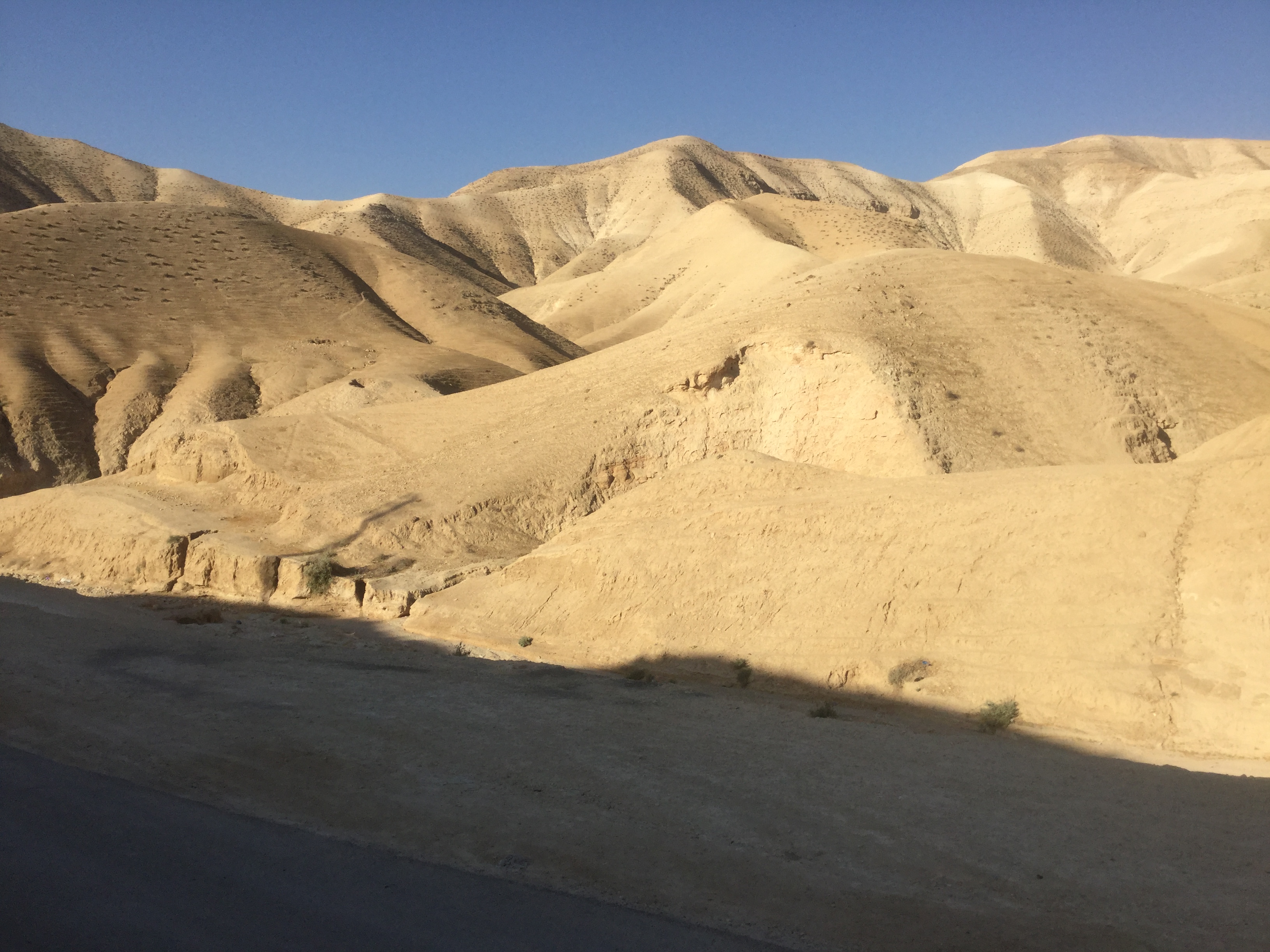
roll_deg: +0.3
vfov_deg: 45.4
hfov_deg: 58.4
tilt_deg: -4.4
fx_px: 1137
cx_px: 635
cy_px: 476
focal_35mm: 31
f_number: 2.4
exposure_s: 1/1698
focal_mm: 3.3
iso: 25
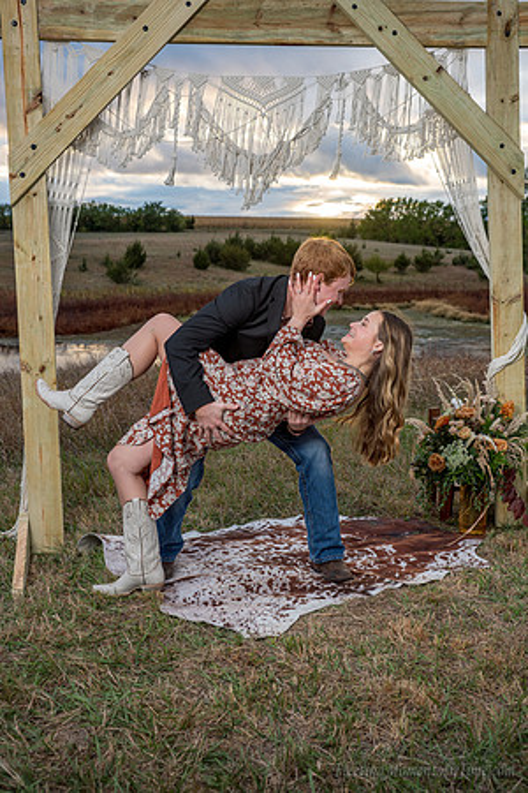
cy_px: 396
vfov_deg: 54.4
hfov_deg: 37.9
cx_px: 264
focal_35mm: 35
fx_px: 770
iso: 320
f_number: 5
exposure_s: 1/160
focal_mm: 35
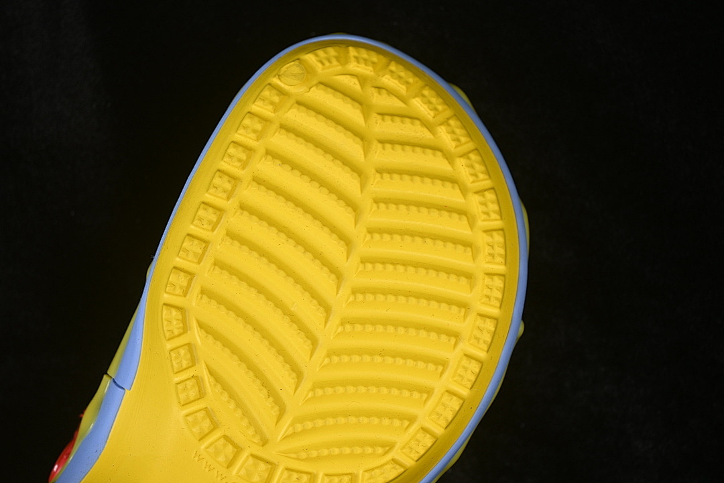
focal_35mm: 75
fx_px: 1508
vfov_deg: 18.2
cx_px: 362
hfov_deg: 27.0
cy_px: 242
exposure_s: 1/80
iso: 160
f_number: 7.1
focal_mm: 50
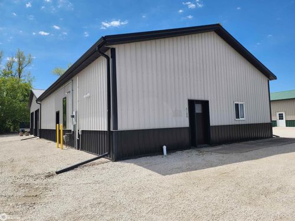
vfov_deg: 58.9
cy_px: 110
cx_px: 148
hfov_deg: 73.9
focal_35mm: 23
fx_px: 196
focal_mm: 6.4
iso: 12
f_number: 1.8
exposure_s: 1/1449
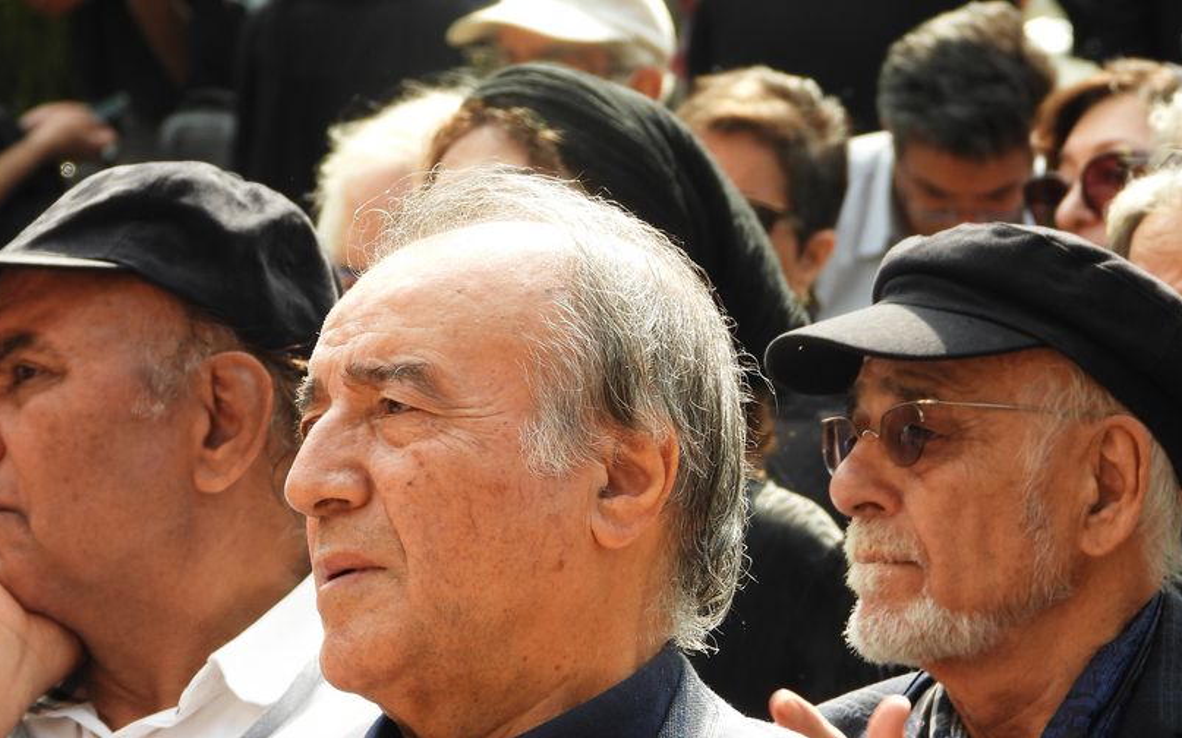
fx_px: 11047
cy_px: 539
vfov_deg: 3.8
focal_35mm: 343
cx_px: 482
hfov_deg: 6.1
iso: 100
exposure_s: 1/160
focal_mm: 45.8
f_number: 4.5
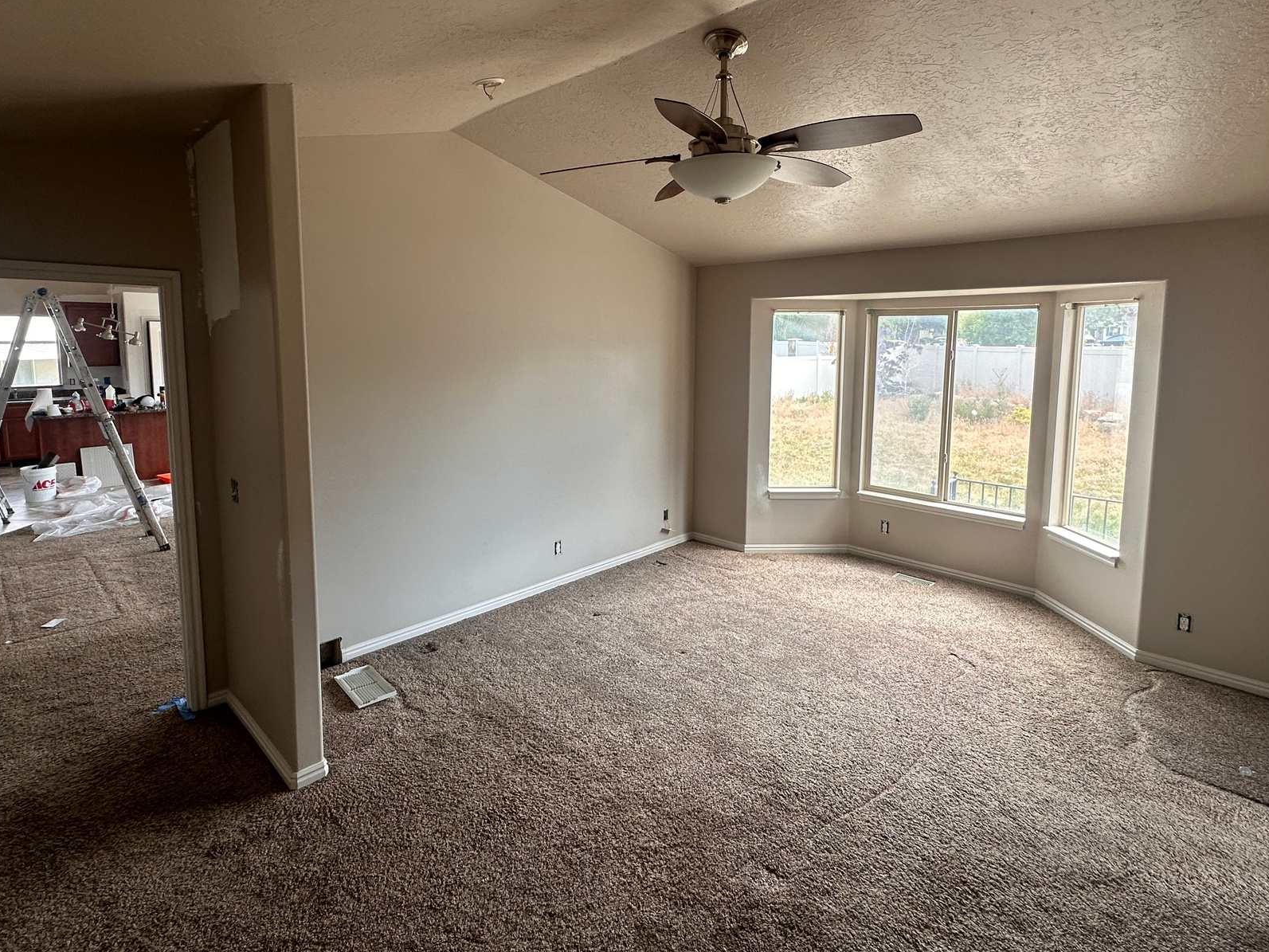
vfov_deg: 71.2
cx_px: 616
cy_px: 404
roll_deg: -0.6
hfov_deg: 87.7
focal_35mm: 18
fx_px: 660
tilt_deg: -6.7
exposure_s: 1/99
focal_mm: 2.22
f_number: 2.2
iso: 40
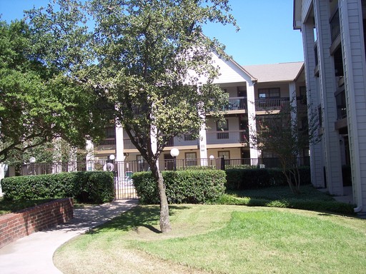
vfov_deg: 36.8
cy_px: 137
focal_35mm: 39
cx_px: 183
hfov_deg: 47.9
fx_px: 412
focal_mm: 8
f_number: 3.4
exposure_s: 1/500
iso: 100
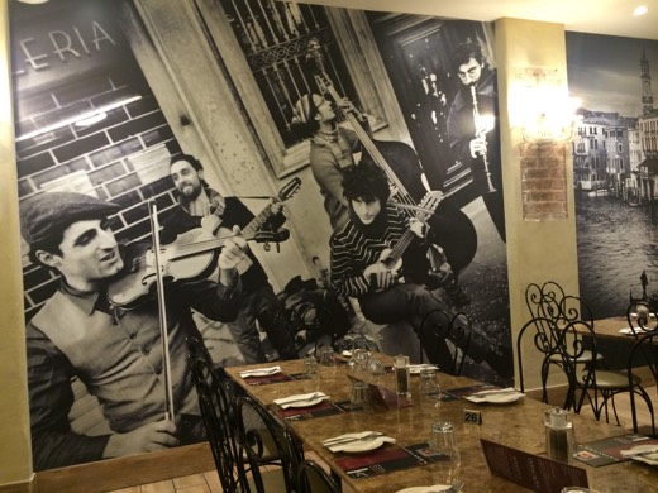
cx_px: 329
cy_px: 246
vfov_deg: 48.2
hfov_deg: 61.7
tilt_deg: +2.4
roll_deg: +4.5
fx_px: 551
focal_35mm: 29
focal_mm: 4.15
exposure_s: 1/30
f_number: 2.2
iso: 200
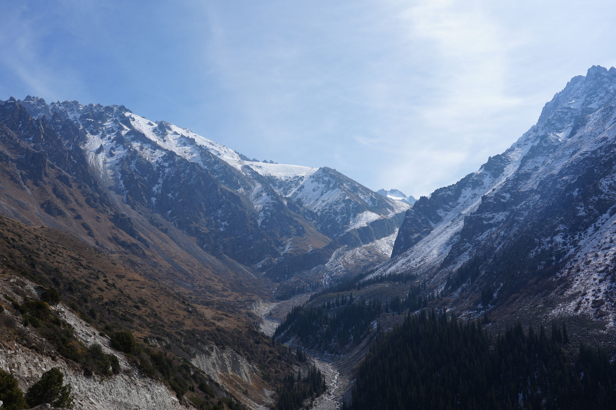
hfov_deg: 54.4
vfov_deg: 37.9
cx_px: 308
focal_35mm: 35
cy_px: 205
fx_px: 599
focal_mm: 35
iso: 100
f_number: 10
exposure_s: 1/250
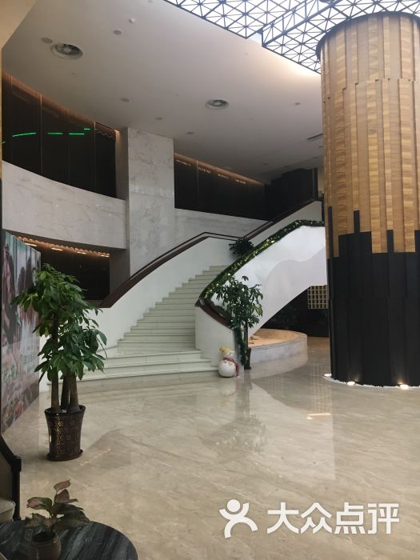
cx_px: 210
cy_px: 280
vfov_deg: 61.7
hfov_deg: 48.2
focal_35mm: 29
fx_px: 469
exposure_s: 1/33
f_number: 2.2
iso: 125
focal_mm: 4.15
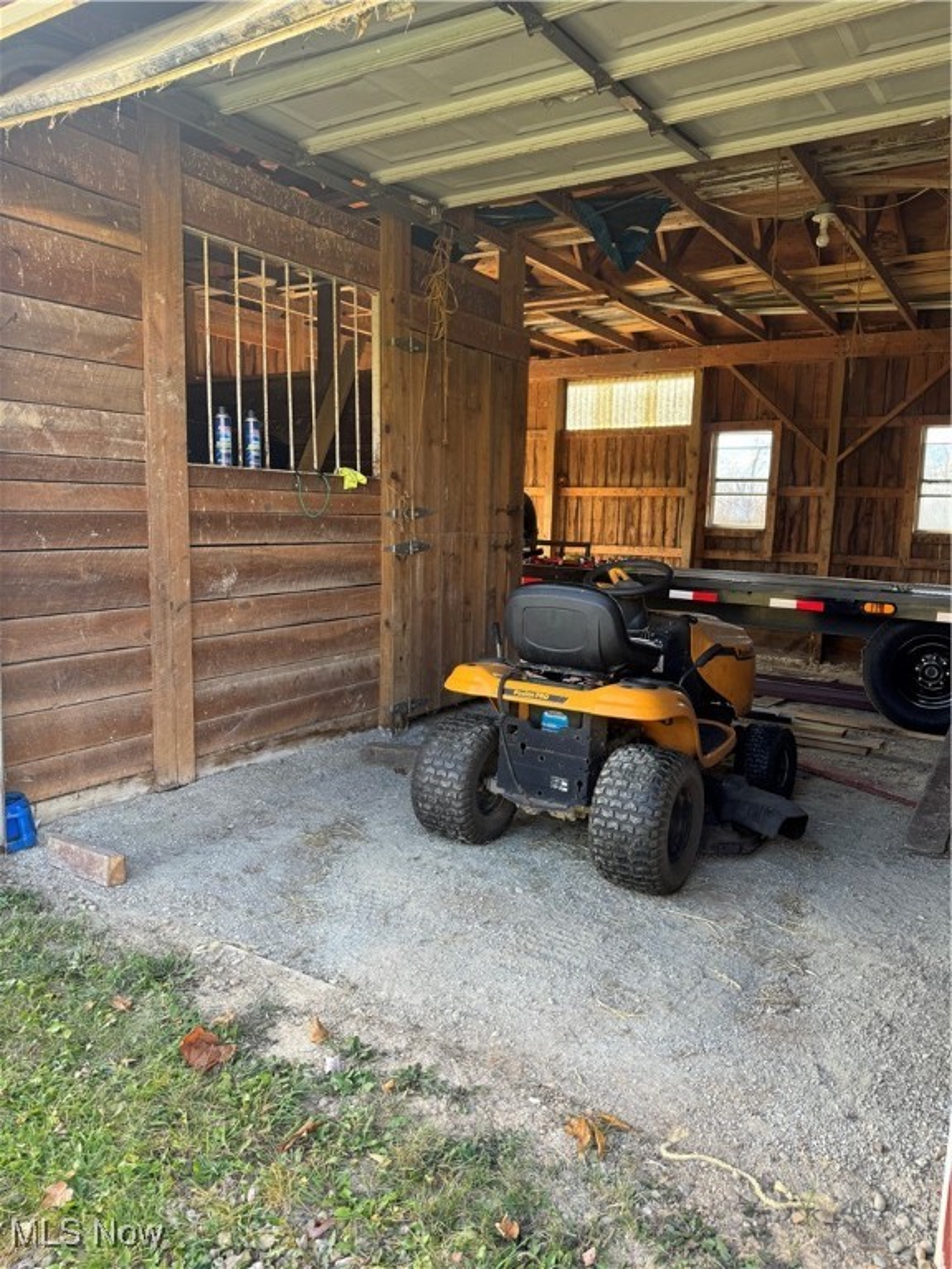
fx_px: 880
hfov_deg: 56.8
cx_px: 476
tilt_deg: -7.3
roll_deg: -0.6
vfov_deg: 71.6
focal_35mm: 24
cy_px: 634
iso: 64
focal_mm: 6.76
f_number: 1.78
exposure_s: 1/164
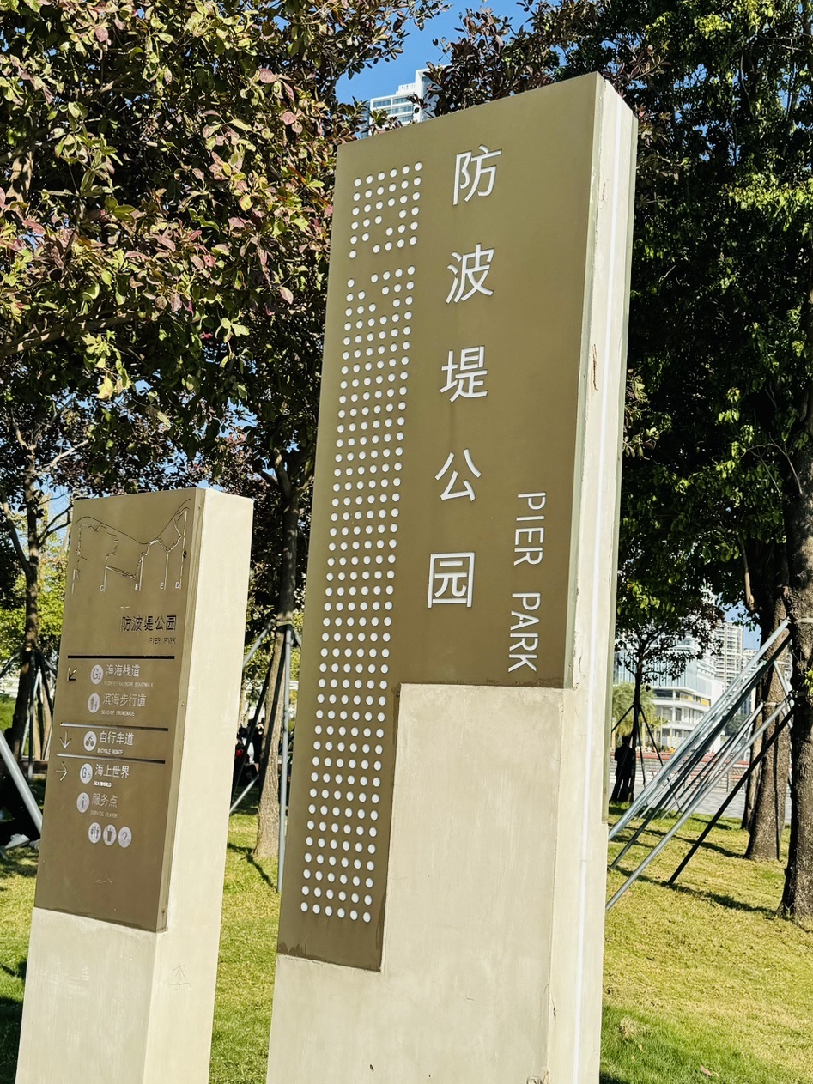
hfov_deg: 37.7
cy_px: 591
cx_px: 428
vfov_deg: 48.9
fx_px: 1190
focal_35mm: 38
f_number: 1.78
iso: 80
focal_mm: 6.86
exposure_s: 1/4310
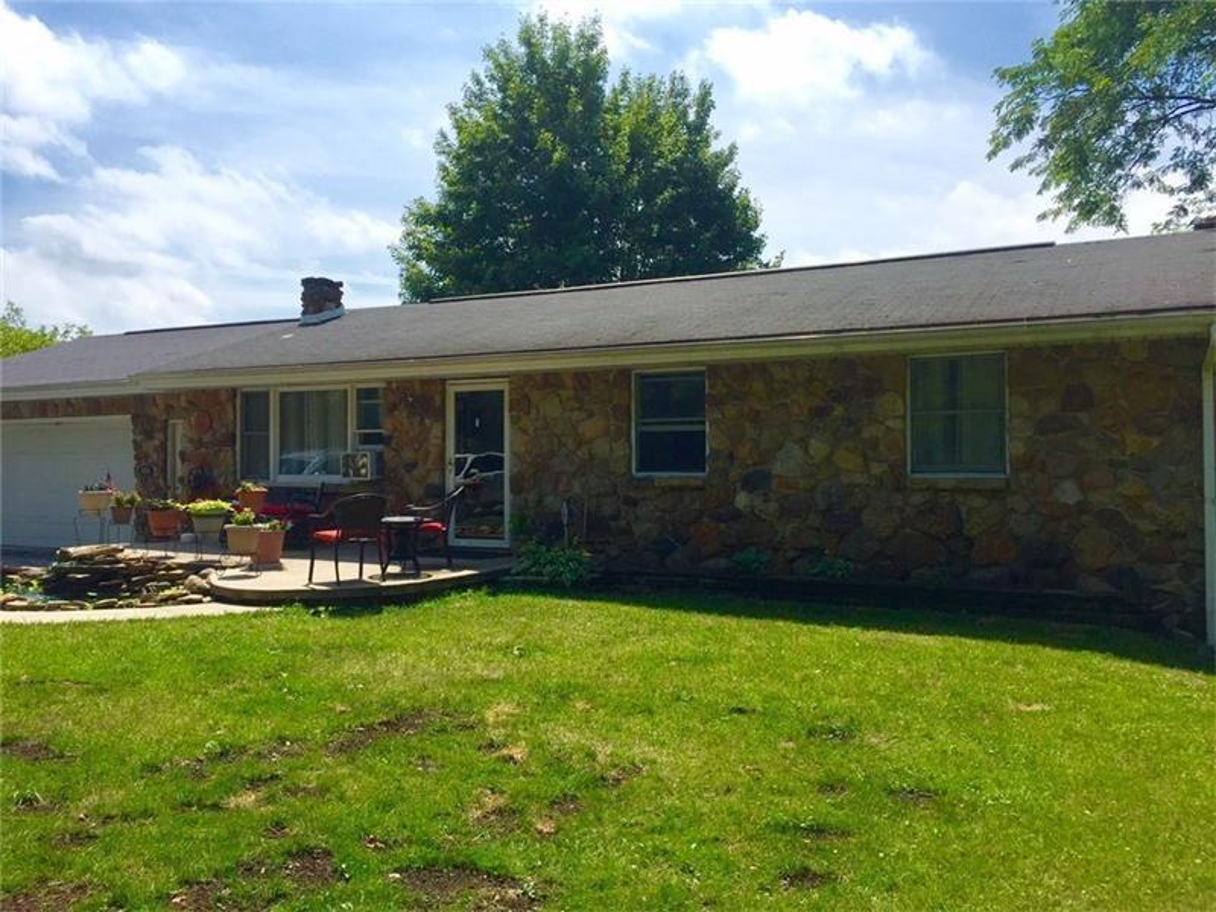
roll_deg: -0.9
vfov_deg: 48.2
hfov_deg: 61.7
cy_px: 456
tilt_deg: +1.6
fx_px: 1019
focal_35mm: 29
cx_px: 608
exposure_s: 1/3300
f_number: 2.2
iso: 32
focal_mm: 4.15
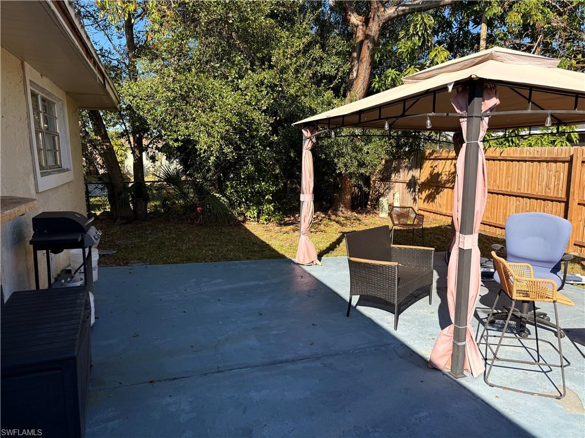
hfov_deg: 71.6
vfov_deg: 56.8
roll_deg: -0.5
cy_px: 219
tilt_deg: -8.3
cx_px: 292
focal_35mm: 24
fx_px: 406
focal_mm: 6.76
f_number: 1.78
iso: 100
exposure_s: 1/2801
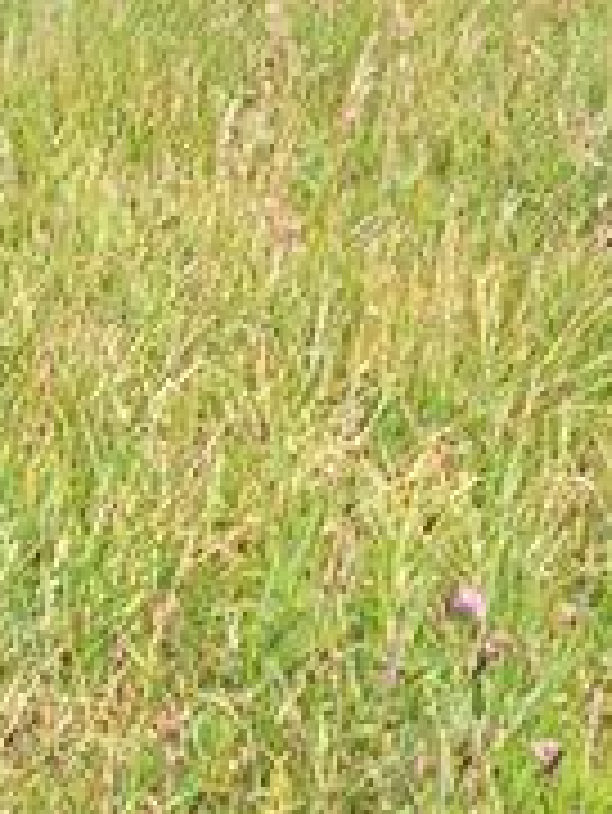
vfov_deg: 18.6
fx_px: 2402
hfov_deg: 13.5
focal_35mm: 102
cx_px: -378
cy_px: -36
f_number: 1.8
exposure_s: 1/601
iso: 50
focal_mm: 5.23
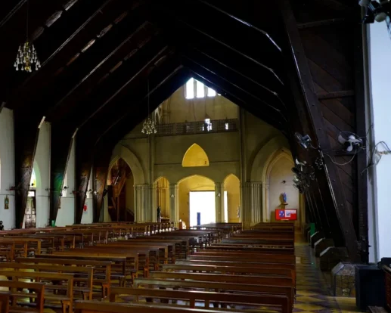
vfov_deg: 38.1
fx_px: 451
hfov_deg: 45.4
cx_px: 103
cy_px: 185
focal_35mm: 39
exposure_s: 1/60
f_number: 2
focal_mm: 28
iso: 500
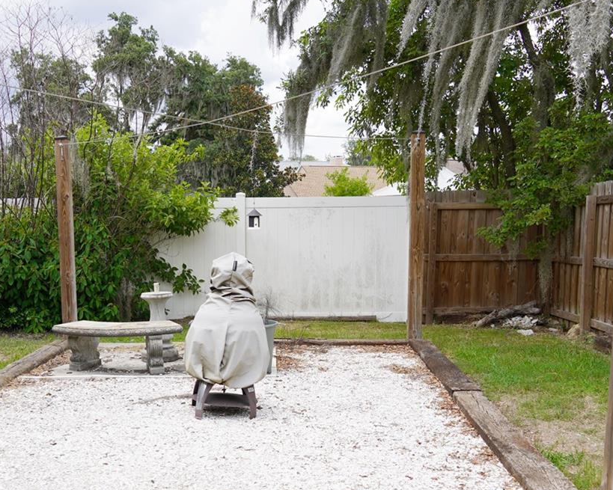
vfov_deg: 33.6
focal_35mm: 44
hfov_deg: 41.8
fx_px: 798
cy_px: 357
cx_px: 249
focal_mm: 24
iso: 100
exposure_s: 1/320
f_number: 5
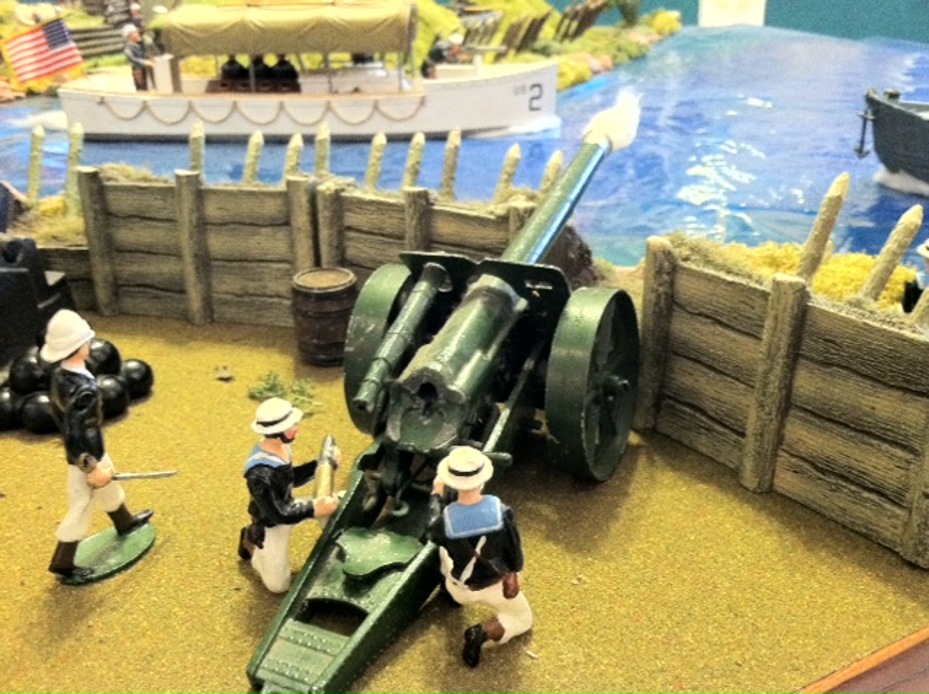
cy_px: 347
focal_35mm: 35
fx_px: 938
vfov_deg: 40.6
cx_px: 464
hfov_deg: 52.7
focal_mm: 3.85
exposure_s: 1/15
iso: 640
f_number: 2.8
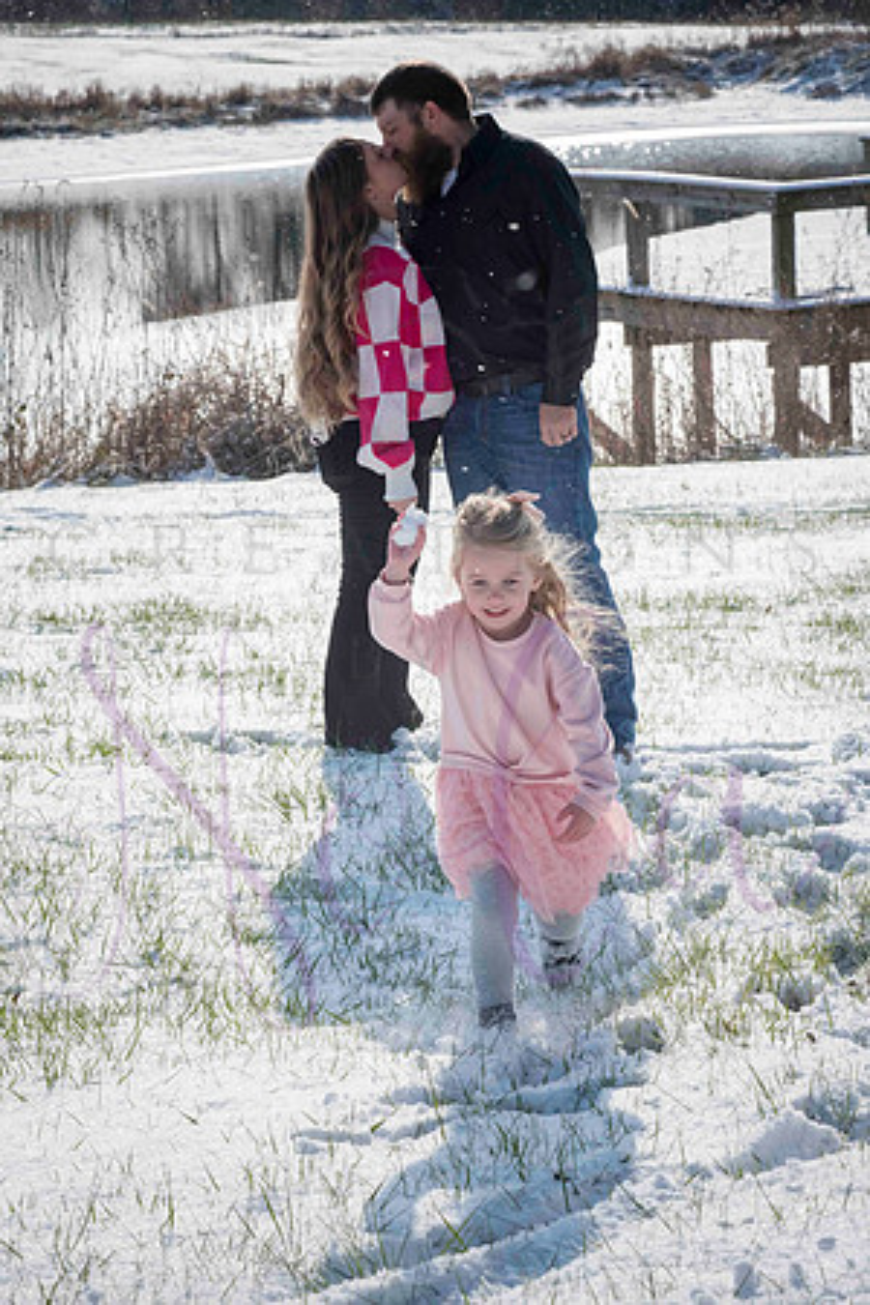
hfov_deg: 13.0
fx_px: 3806
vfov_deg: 19.5
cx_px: 435
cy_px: 652
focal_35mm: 105
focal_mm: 105
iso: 640
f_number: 16
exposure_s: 1/1000
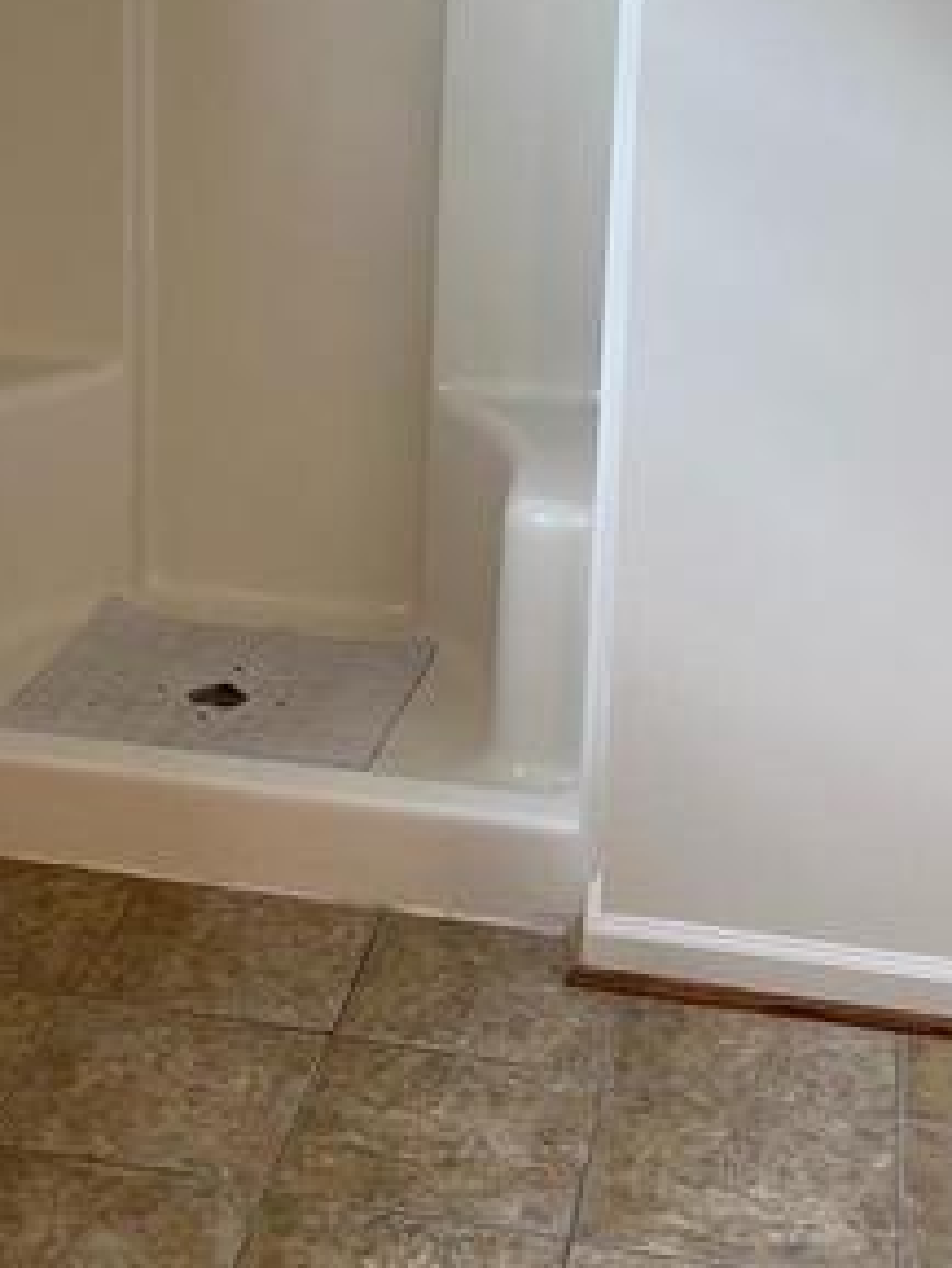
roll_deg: +0.4
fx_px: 2528
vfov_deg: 27.8
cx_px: 193
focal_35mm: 69
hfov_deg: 21.1
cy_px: 320
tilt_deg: -12.7
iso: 80
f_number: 1.5
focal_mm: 5.7
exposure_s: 1/60
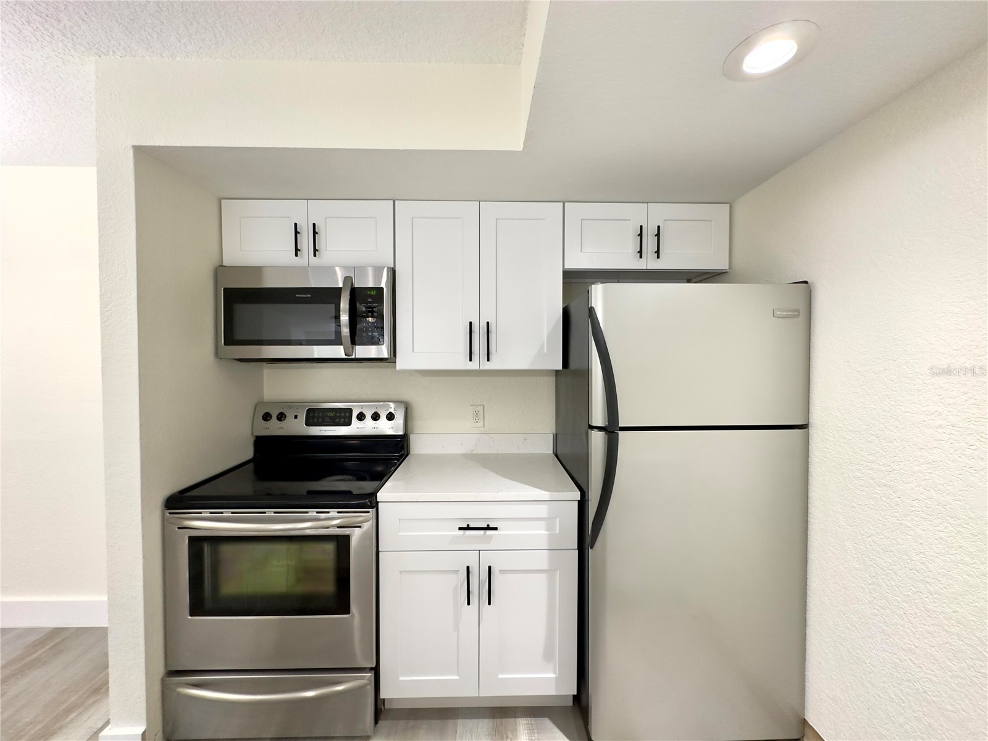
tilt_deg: -1.5
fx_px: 400
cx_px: 494
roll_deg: -0.1
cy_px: 370
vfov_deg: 85.7
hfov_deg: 102.1
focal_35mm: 14
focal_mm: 2.22
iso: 200
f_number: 2.2
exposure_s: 1/60
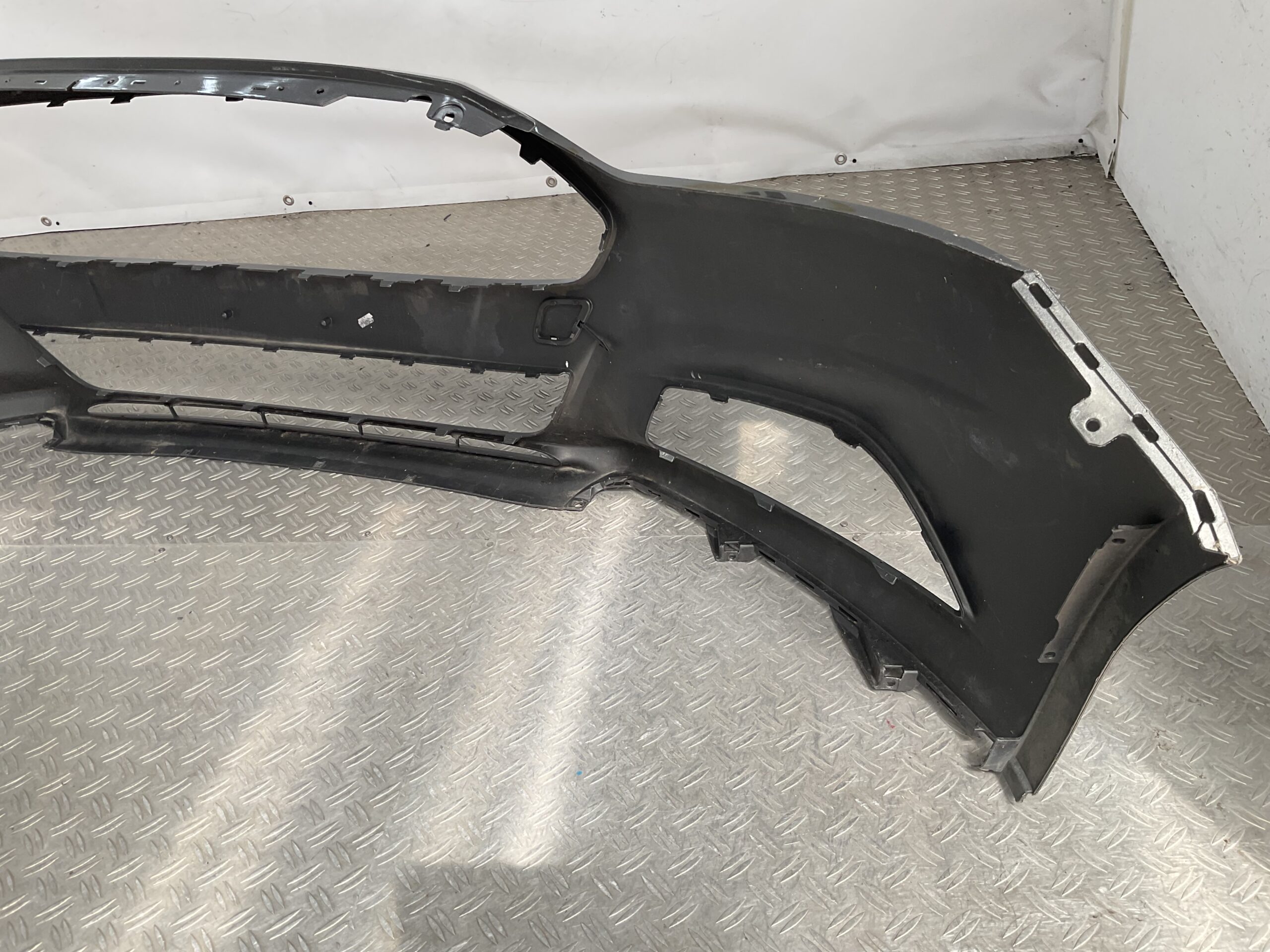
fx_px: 1064
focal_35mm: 29
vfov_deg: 48.2
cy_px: 476
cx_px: 635
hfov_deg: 61.7
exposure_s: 1/409
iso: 16
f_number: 1.8
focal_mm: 3
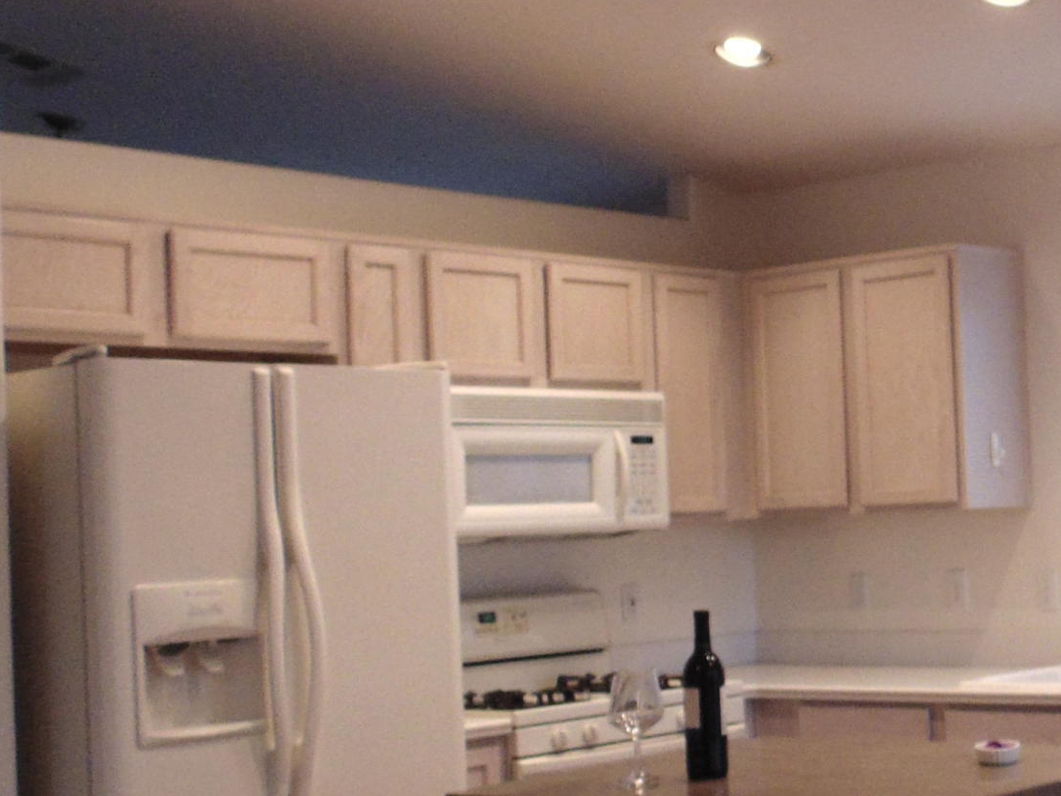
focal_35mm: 60
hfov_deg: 28.9
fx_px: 1839
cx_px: 1189
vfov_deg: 24.4
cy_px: 456
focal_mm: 4
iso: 200
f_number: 3.1
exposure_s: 1/30
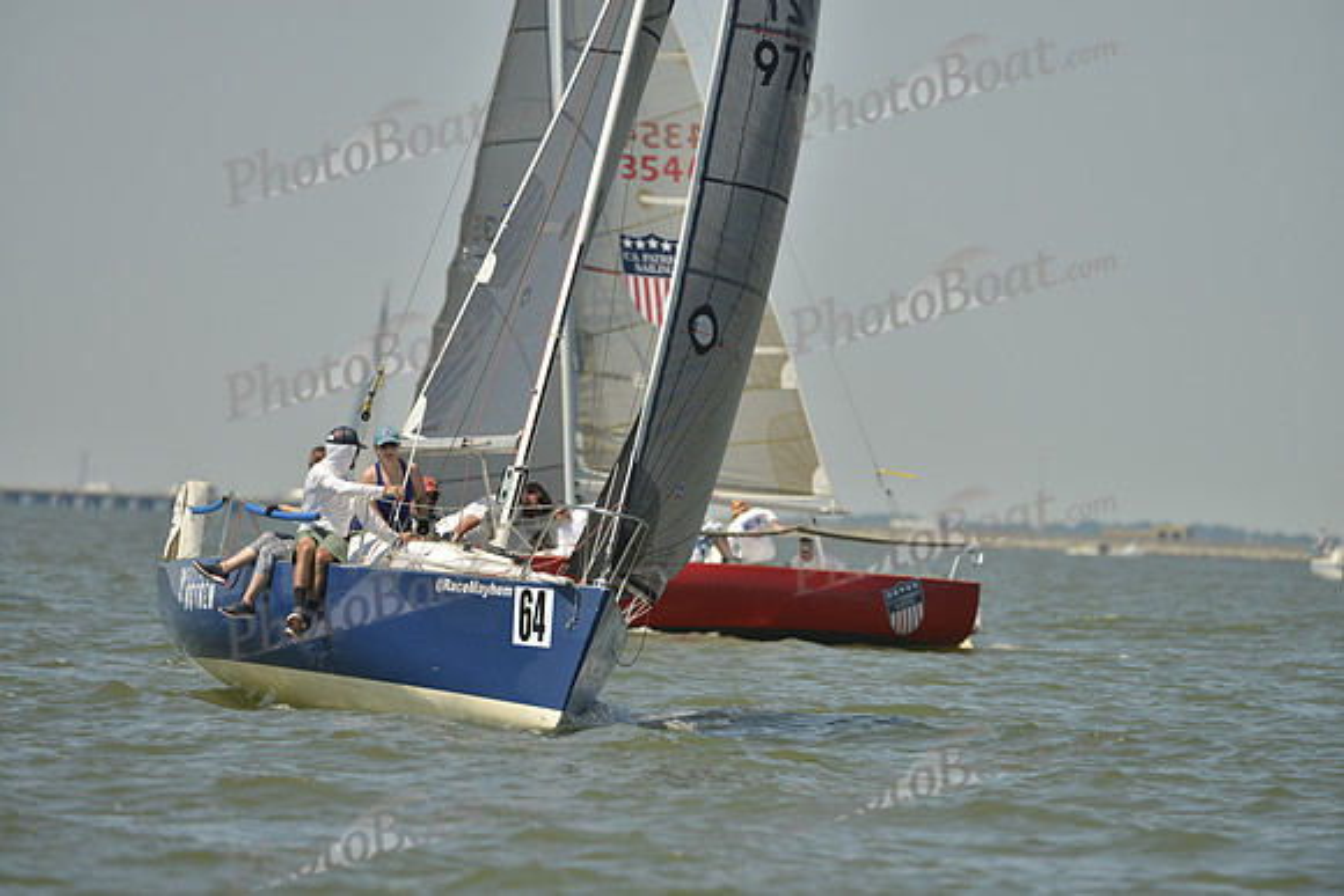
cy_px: 448
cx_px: 672
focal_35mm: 400
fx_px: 14936
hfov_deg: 5.2
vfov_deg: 3.4
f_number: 5.6
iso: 200
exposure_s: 1/1600
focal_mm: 400
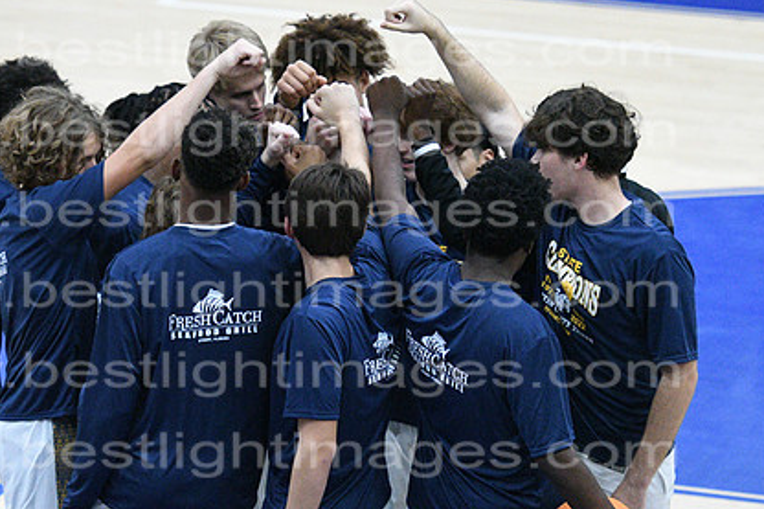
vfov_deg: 4.7
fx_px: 6215
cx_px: 263
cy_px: 174
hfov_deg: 7.0
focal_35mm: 293
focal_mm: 140
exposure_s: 1/800
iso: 12800
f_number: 3.5
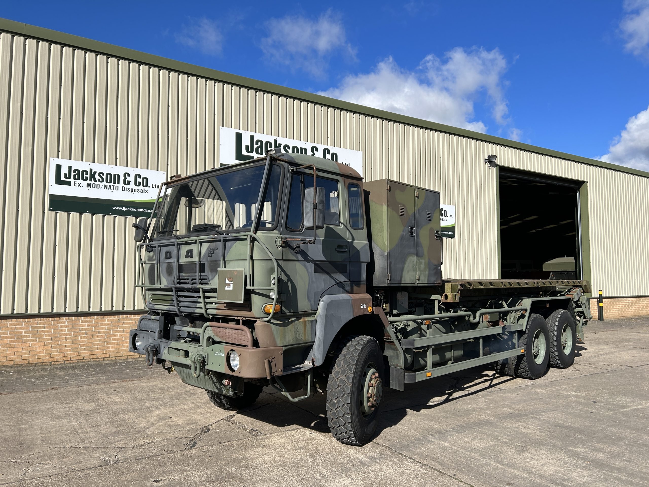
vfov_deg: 53.1
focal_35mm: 26
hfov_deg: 67.3
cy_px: 244
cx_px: 324
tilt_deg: +5.5
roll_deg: -0.6
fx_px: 487
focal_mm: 5.7
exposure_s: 1/4630
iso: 50
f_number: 1.5
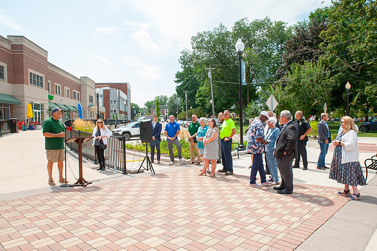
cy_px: 131
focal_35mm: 25
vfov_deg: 51.3
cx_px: 194
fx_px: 261
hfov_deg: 71.6
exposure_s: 1/200
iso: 400
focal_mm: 24
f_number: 16
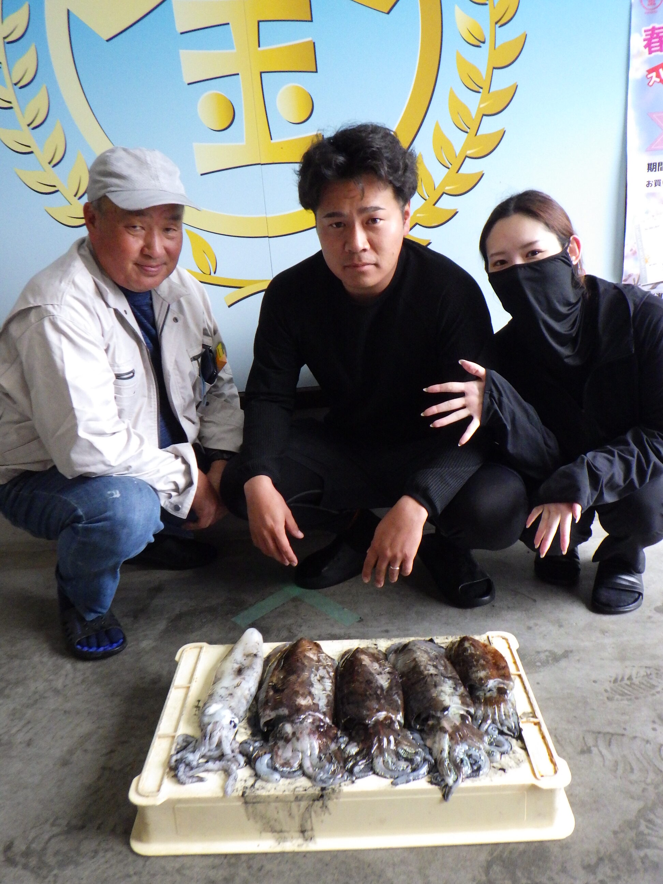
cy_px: 442
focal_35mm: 28
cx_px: 332
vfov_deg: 63.4
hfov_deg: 49.7
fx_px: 715
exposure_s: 1/60
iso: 800
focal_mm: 5
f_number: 3.5
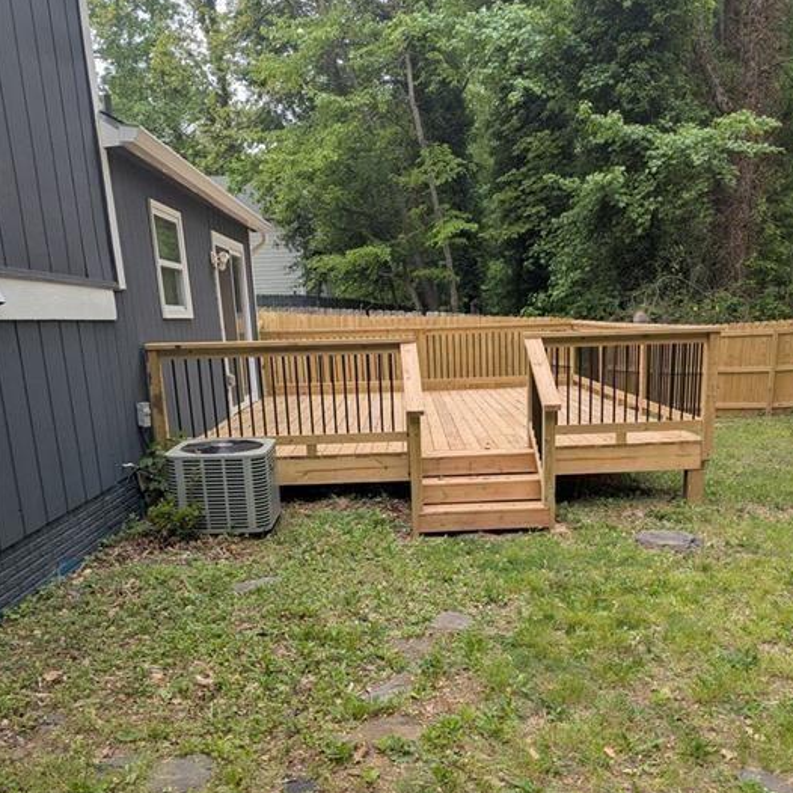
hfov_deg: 52.5
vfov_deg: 51.3
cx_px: 430
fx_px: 803
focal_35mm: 31
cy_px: 546
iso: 43
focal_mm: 6.81
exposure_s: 1/396
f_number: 1.85
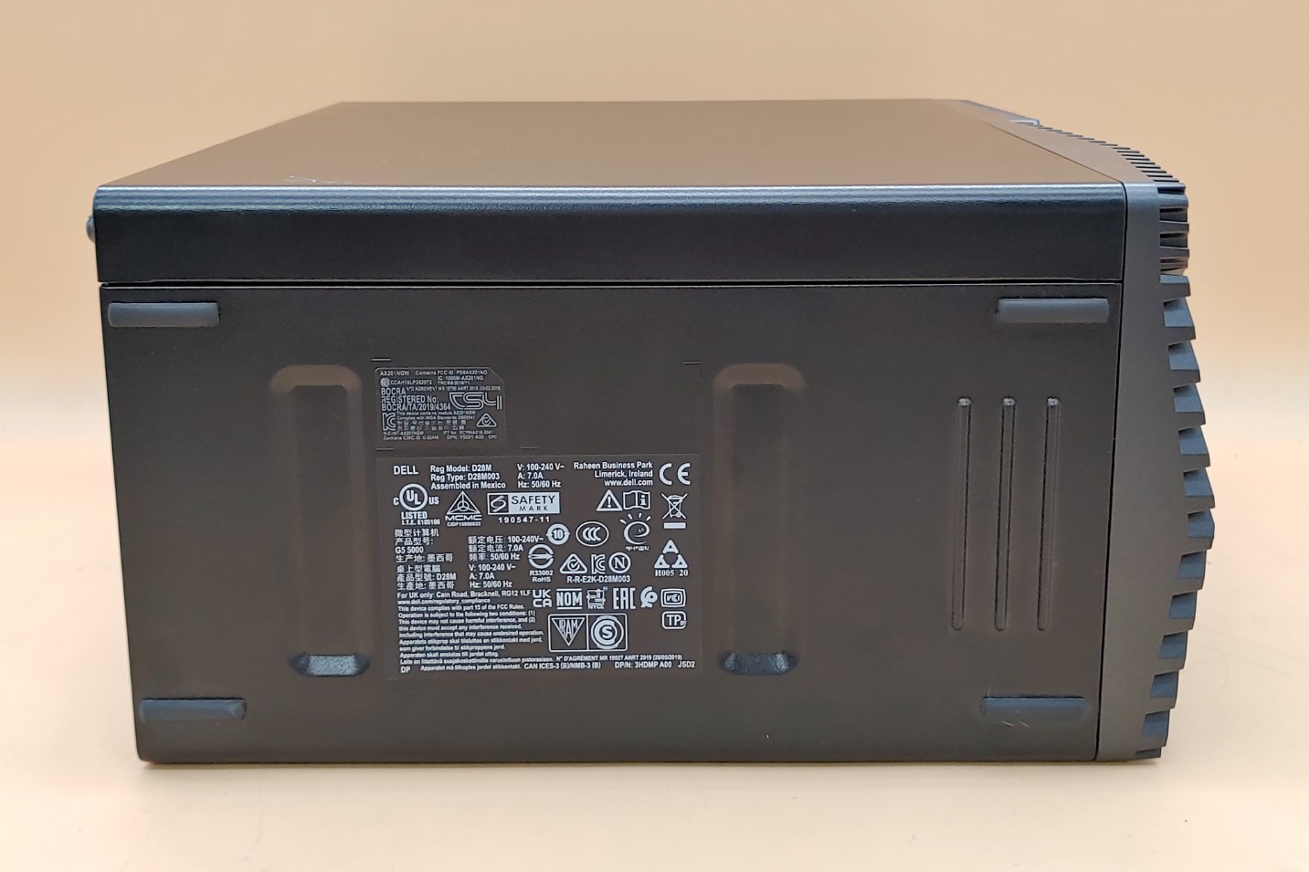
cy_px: 384
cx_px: 652
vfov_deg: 29.2
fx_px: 1672
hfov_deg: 42.7
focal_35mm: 46
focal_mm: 4.36
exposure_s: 1/61
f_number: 1.8
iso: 50
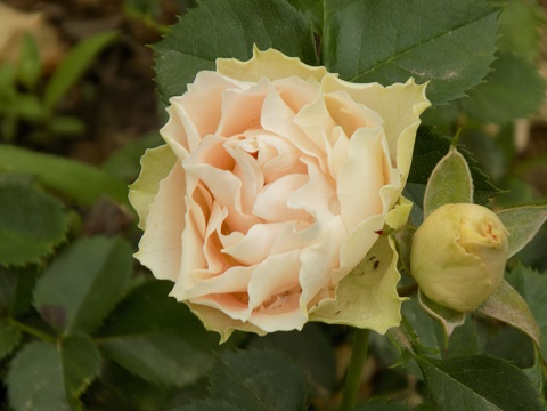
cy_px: 206
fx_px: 9955
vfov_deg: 2.4
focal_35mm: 630
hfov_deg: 3.1
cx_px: 274
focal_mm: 112
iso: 80
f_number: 5.9
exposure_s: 1/320
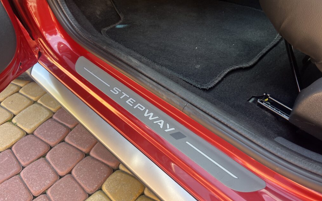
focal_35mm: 28
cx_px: 162
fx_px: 246
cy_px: 107
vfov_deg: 44.5
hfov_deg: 66.5
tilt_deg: -49.3
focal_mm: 5.7
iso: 50
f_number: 1.5
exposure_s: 1/121
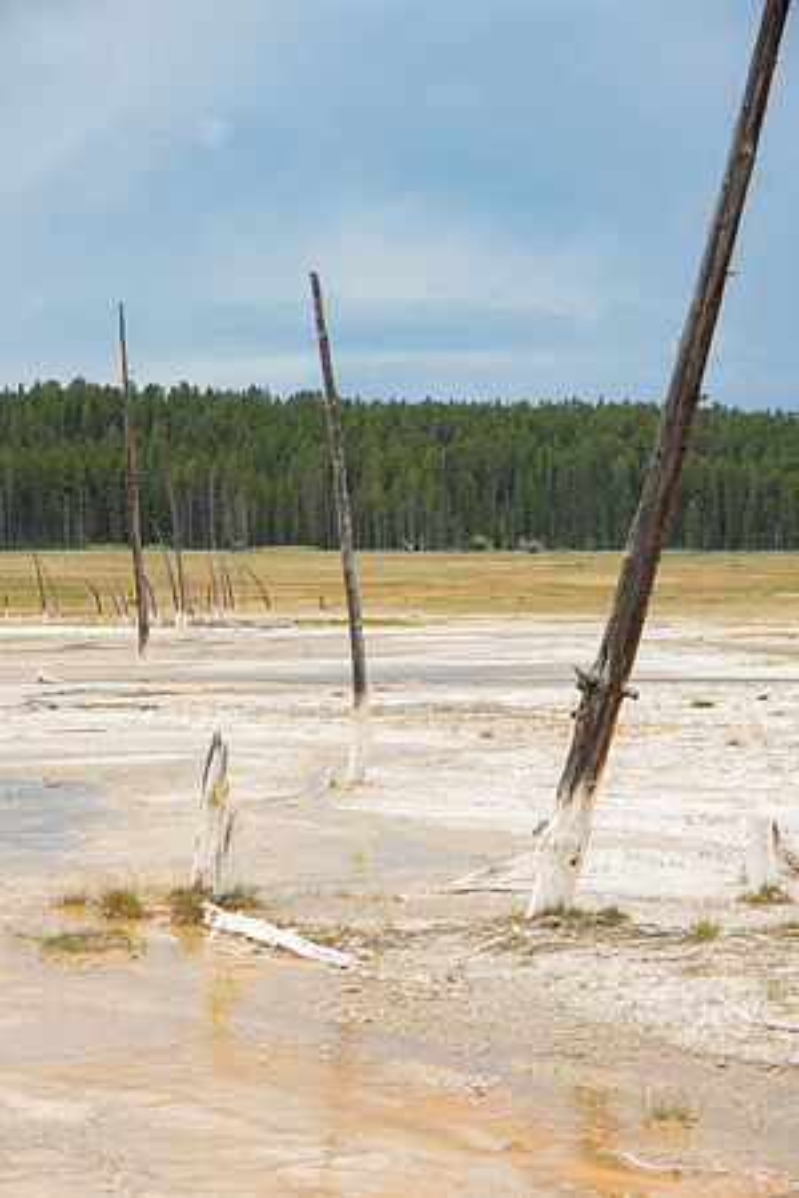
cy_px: 599
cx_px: 400
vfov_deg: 23.6
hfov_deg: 15.9
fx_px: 2863
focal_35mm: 86
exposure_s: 1/500
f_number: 8
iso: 640
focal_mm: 86
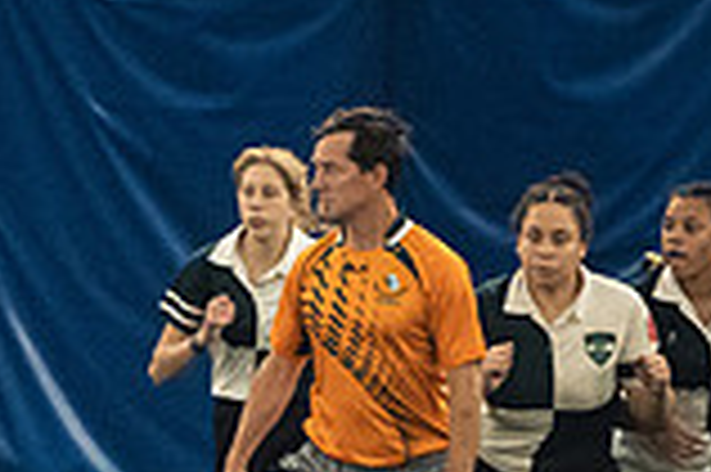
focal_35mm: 1098
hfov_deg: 1.9
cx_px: -549
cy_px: 517
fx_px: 21663
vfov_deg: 1.2
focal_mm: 200
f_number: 2.8
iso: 10000
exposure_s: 1/500
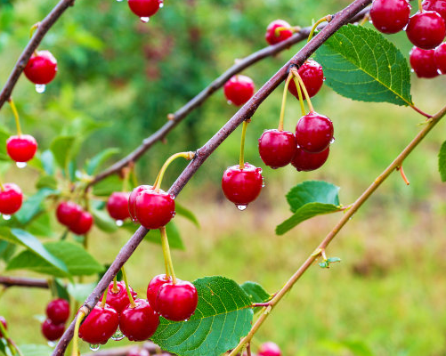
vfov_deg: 17.8
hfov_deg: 22.2
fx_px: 1134
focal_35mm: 86
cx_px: 249
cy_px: 177
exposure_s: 1/80
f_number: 7.1
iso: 100
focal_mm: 50
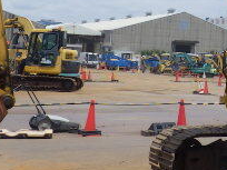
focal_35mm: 88
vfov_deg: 16.4
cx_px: 220
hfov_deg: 21.6
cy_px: -3
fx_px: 577
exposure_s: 1/1250
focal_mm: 5
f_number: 4.2
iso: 125
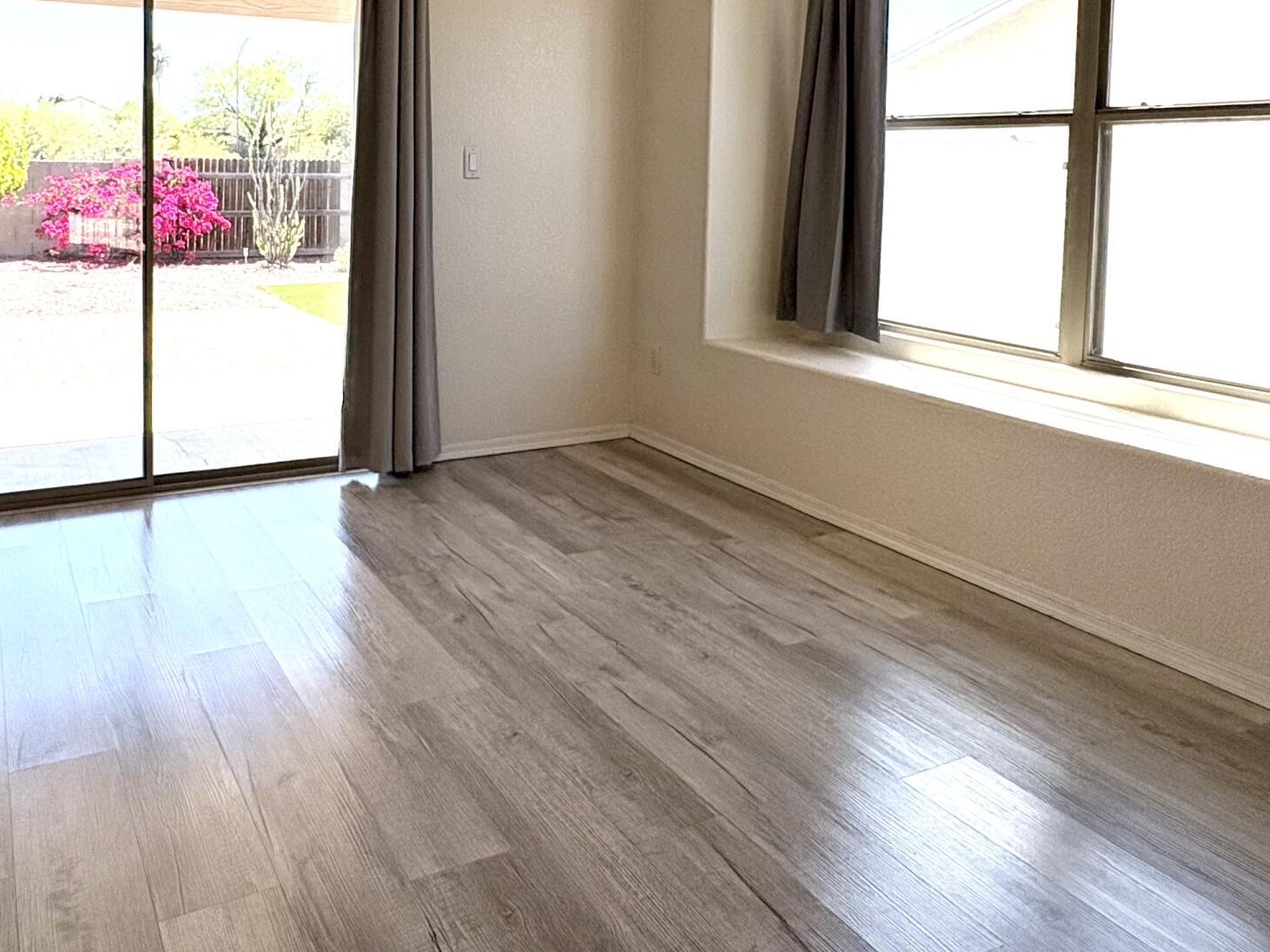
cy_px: 215
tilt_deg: -2.9
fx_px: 1064
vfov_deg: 46.2
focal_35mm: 29
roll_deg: -1.0
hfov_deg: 61.1
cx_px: 506
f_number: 2.2
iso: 64
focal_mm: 2.22
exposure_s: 1/669
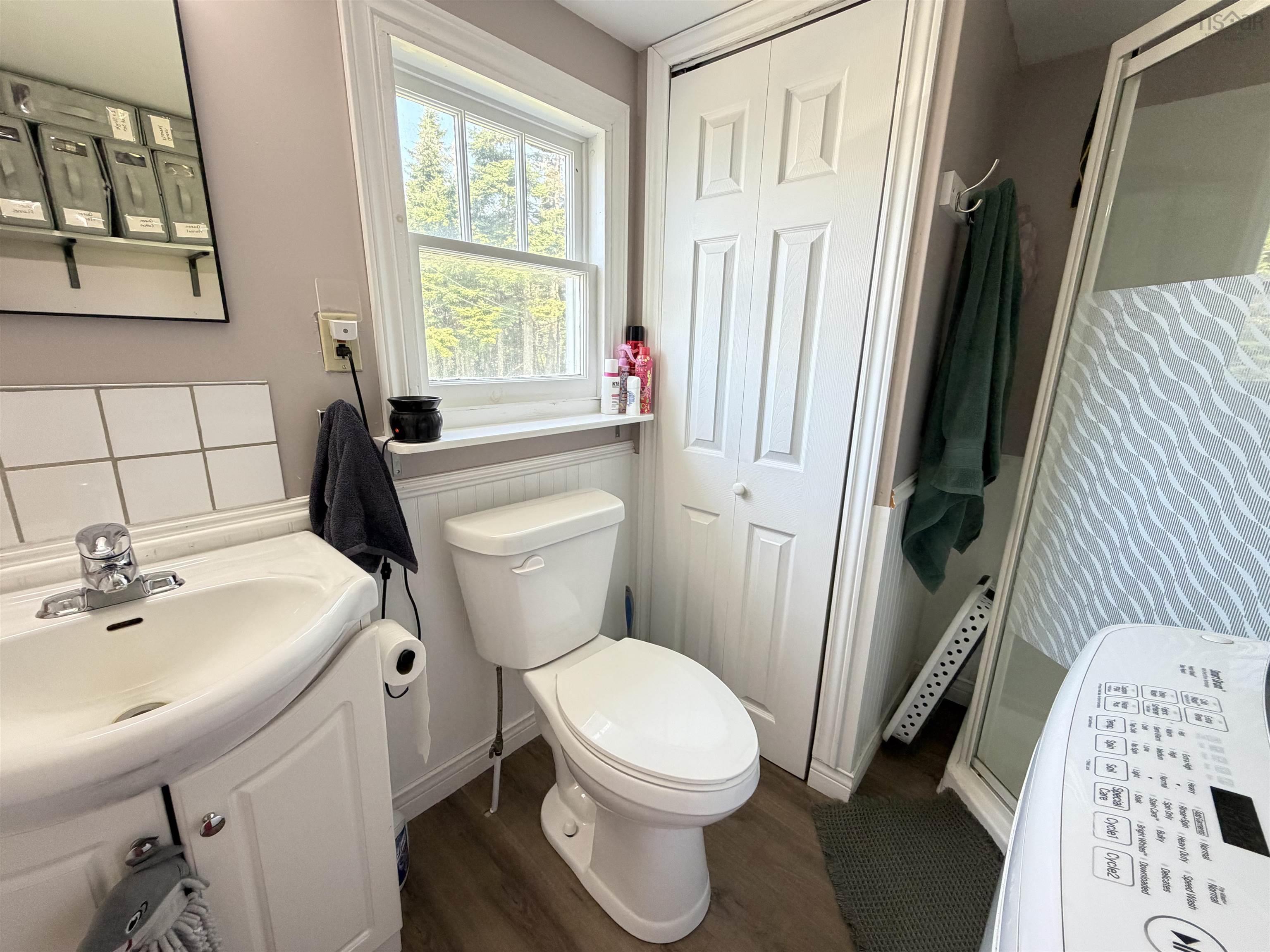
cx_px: 635
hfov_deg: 102.1
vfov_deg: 85.7
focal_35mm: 14
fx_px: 514
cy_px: 476
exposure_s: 1/79
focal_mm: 2.22
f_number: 2.2
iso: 320
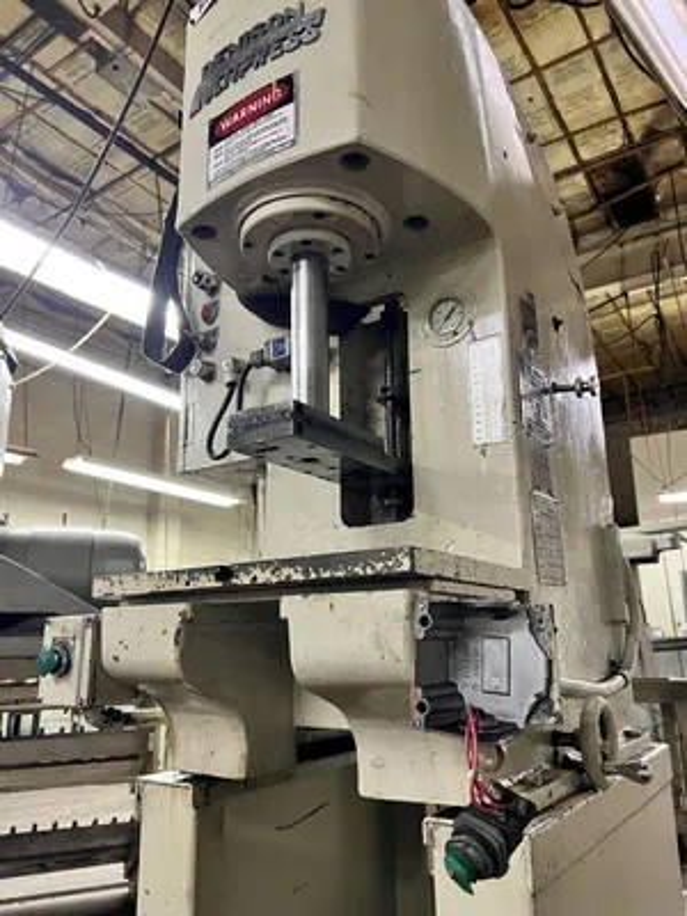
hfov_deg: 53.1
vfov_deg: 67.3
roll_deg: +0.1
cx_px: 344
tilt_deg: +15.7
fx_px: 688
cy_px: 458
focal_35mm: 26
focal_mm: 5.7
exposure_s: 1/60
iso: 500
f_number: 1.5
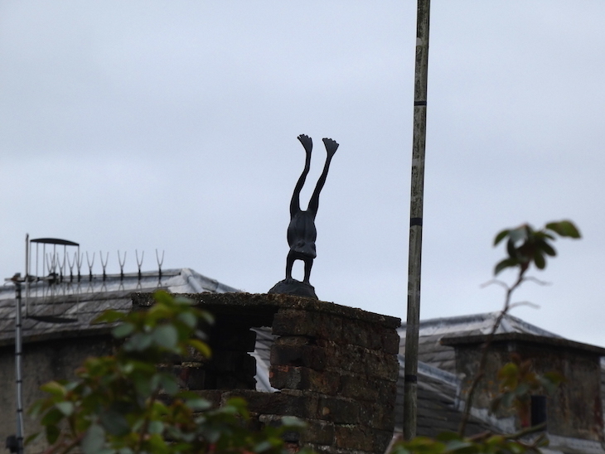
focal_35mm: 329
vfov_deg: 4.5
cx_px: 302
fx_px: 5752
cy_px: 227
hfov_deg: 6.0
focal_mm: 58.9
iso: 80
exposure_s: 1/400
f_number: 5.6
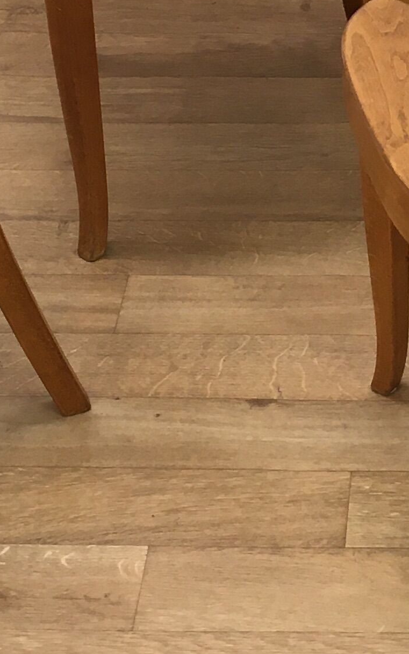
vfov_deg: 18.5
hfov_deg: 11.8
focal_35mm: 110
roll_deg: +1.7
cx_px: 405
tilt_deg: -30.8
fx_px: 1963
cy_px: 17
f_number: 2.2
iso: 32
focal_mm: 4.15
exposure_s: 1/33
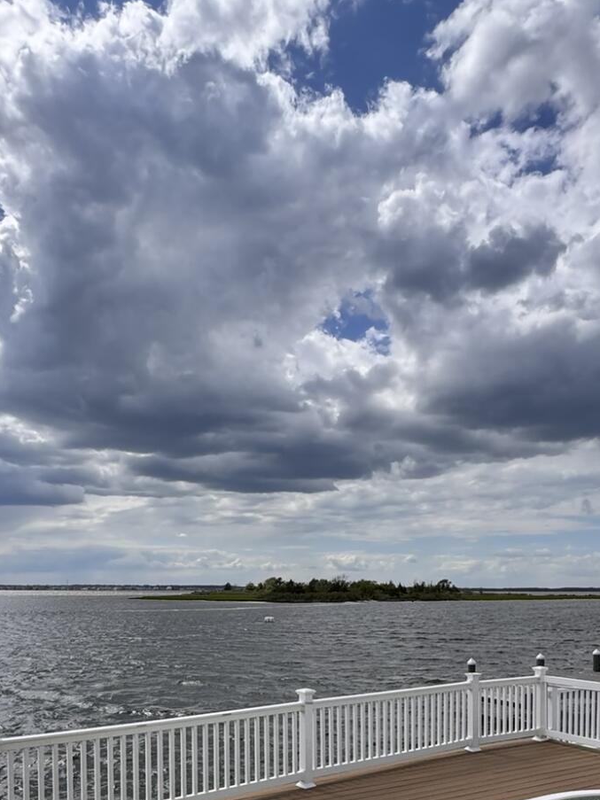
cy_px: 601
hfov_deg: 45.4
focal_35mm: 31
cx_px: 293
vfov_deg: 55.5
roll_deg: +0.2
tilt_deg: -0.6
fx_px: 717
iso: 50
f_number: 2.2
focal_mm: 2.22
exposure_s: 1/3906
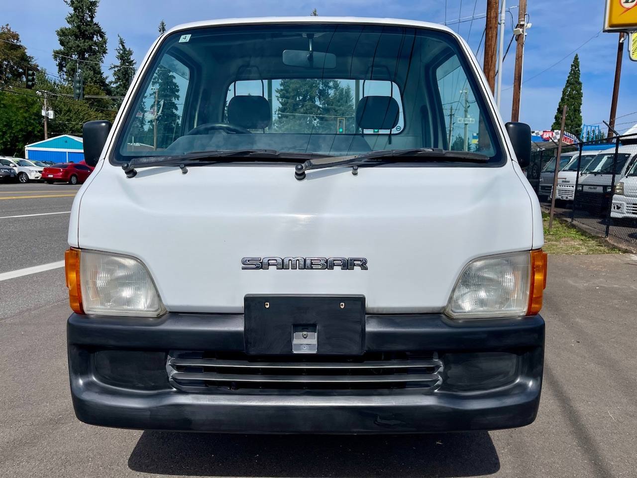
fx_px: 460
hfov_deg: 69.4
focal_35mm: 25
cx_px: 318
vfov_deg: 54.9
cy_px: 239
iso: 32
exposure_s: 1/10989
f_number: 1.6
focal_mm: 5.1
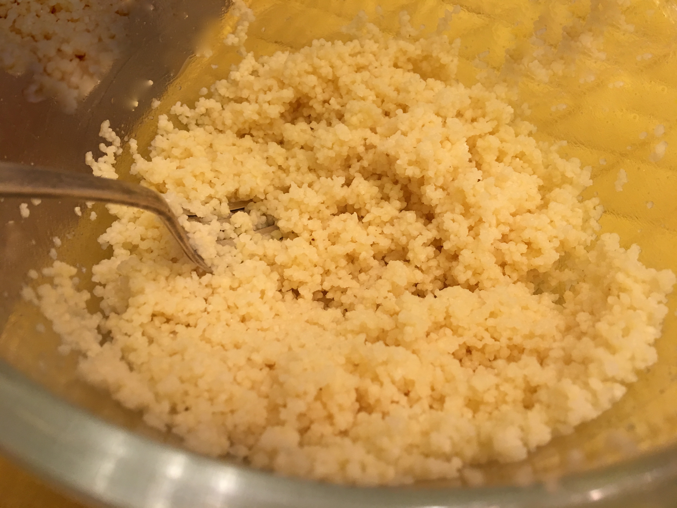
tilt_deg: -58.2
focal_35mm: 29
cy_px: 254
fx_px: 567
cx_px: 338
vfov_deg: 48.2
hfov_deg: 61.7
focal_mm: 4.15
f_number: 2.2
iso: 50
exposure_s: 1/17
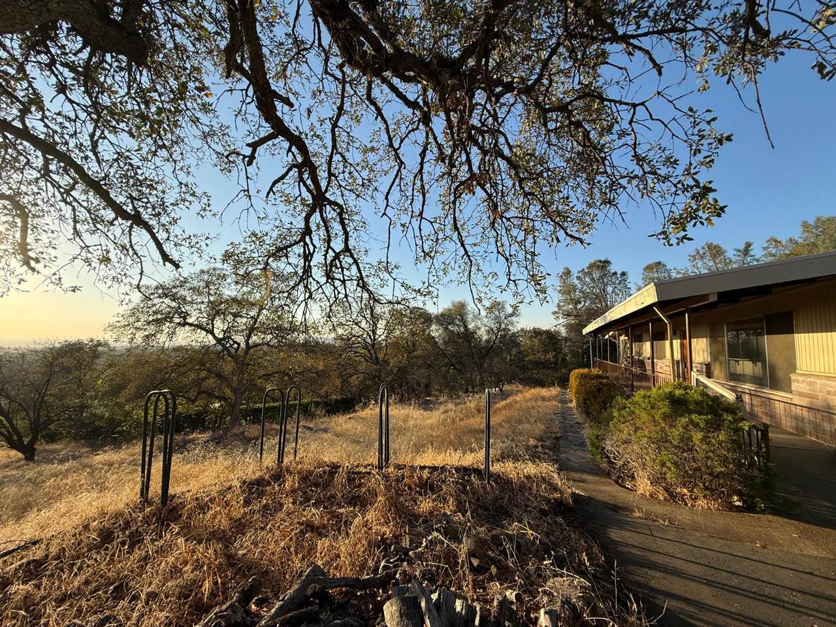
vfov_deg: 85.7
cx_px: 418
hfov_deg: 102.1
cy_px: 314
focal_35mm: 14
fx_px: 338
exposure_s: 1/1105
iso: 50
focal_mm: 2.22
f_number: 2.2
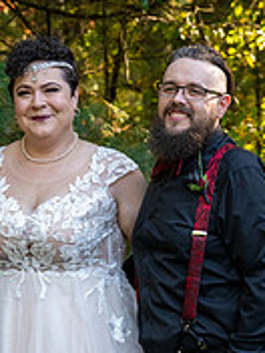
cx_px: 43
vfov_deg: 13.5
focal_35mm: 145
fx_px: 1480
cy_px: 319
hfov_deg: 10.2
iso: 6400
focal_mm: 59
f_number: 4.5
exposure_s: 1/1600
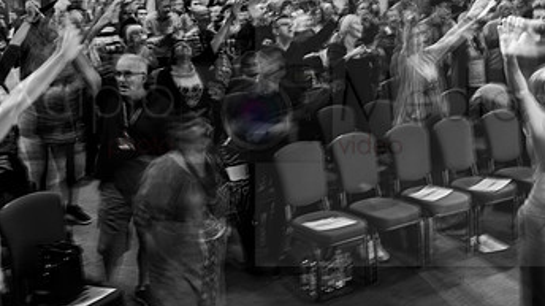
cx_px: 271
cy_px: 55
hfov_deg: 40.6
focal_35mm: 51
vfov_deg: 23.1
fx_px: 737
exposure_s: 1/1.25
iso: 100
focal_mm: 28
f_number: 2
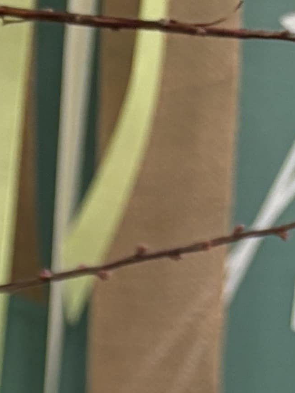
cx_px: -368
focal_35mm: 171
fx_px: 1943
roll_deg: -1.1
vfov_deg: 8.8
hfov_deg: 8.1
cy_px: 1285
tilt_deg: -29.1
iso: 125
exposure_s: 1/118
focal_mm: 5.96
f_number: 1.6
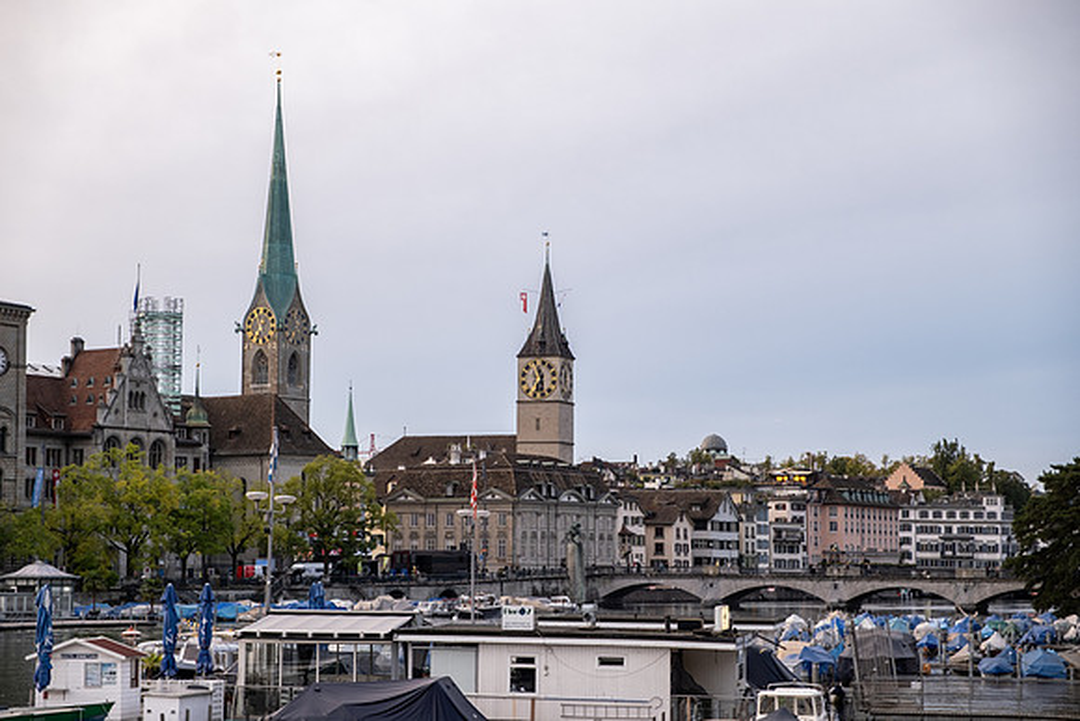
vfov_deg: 17.7
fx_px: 2310
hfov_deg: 26.3
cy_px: 360
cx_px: 540
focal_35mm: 77
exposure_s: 1/125
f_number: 2.8
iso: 250
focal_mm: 51.6
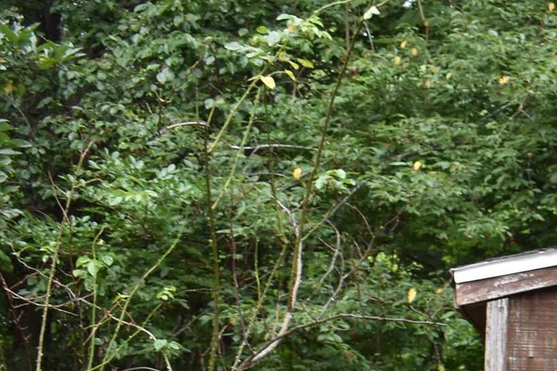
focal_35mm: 118
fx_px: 1823
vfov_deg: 11.4
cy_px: 465
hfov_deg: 15.2
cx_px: 988
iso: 400
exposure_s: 1/100
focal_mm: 21
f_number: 5
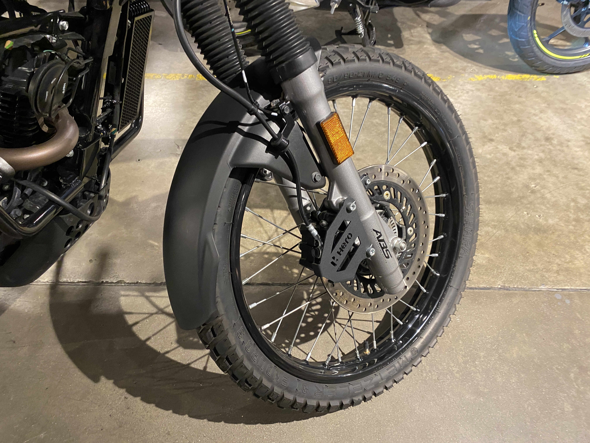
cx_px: 295
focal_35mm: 26
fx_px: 443
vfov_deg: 53.1
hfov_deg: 67.3
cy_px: 222
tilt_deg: -46.3
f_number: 1.8
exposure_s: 1/50
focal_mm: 4.25
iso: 320
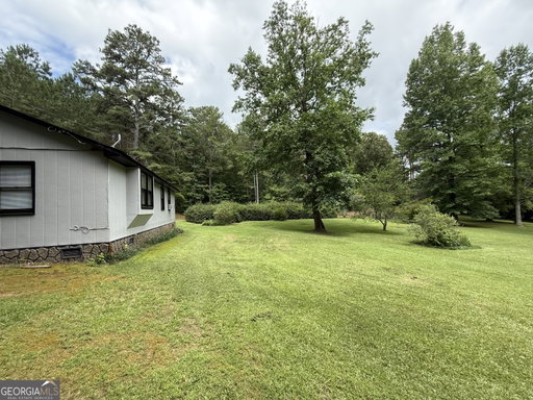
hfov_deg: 102.1
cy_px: 200
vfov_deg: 85.7
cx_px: 266
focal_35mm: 14
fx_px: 216
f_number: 2.2
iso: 64
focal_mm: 2.22
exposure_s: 1/590
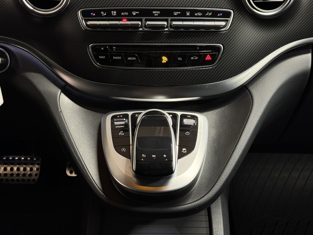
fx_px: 434
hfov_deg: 39.7
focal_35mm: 48
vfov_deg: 30.3
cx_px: 156
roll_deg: -0.5
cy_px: 118
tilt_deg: -34.4
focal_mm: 6.76
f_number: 1.78
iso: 250
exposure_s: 1/39
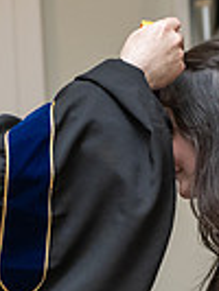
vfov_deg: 6.7
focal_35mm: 294
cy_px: 196
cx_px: 160
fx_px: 2476
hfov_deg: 5.1
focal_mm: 70
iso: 1250
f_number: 4.5
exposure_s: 1/200
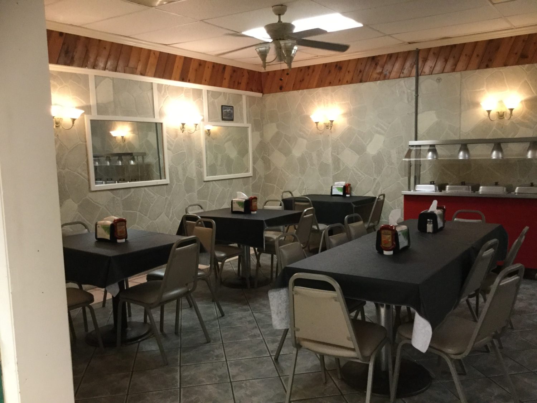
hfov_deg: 58.4
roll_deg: +2.3
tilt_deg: -7.3
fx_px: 481
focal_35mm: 31
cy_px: 202
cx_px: 268
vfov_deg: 45.4
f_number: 2.4
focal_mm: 3.3
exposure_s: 1/20
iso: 200
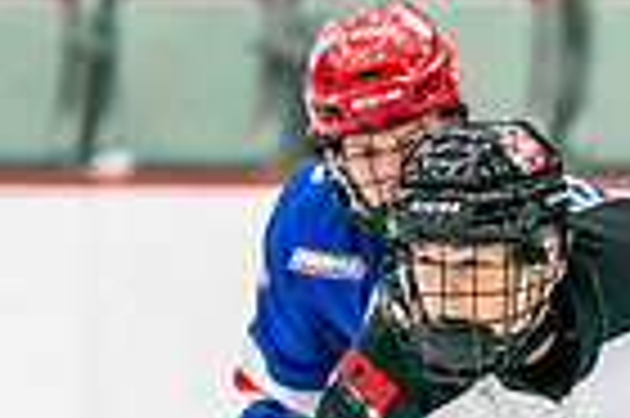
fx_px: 16168
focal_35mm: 925
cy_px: 717
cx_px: 449
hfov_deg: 2.2
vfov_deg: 1.5
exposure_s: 1/1250
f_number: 2.8
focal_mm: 200
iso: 3200
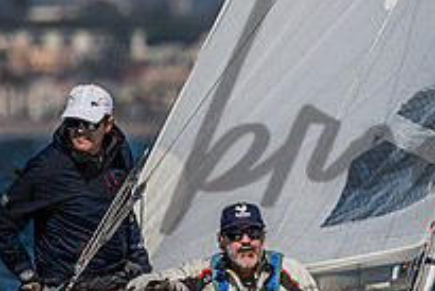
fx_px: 12974
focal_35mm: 1073
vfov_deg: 1.3
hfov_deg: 1.9
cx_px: 340
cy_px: 137
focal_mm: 380
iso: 400
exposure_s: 1/8000
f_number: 5.6
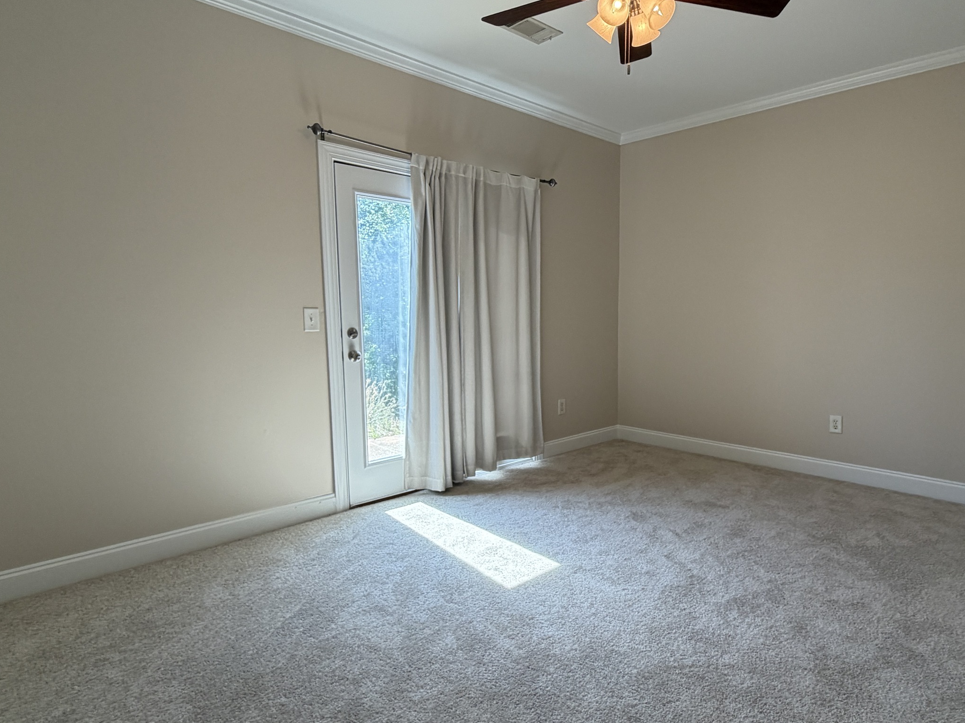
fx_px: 585
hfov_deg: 78.4
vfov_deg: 63.4
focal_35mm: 21
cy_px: 380
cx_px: 559
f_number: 2.2
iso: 100
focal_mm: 2.22
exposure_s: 1/120
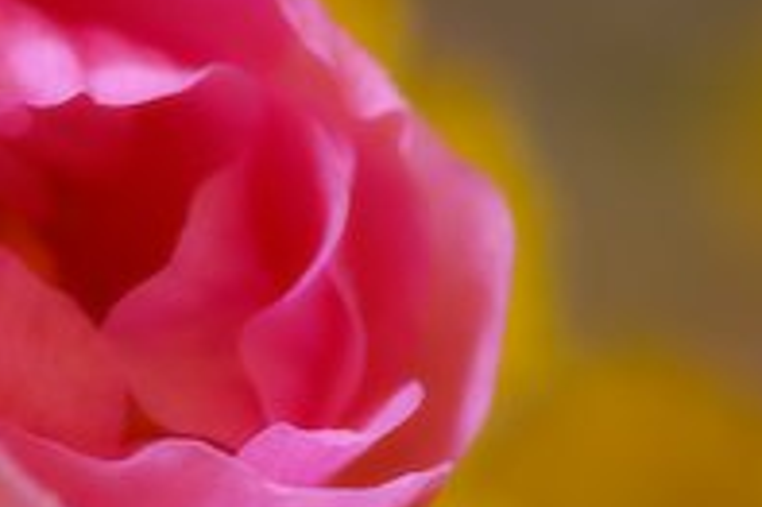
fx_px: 7423
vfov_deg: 3.9
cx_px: 306
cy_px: 186
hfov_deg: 5.9
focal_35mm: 351
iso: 200
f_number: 5.6
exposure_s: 3
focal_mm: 90
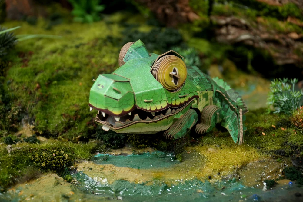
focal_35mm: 60
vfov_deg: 22.6
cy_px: 101
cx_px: 152
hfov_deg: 33.4
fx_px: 505
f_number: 4
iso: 800
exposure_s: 1/250
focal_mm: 40
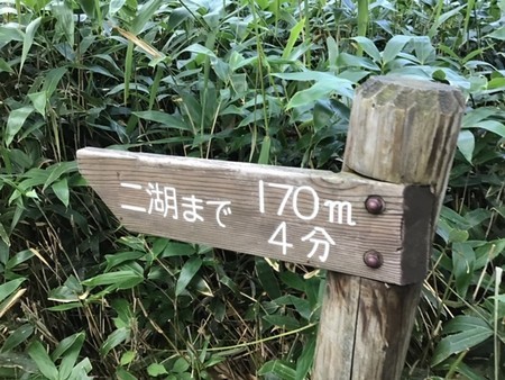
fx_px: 452
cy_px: 190
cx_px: 252
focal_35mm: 31
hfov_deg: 58.3
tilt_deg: -30.9
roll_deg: +0.5
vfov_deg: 45.5
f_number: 2.4
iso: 100
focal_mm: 3.3
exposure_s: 1/30
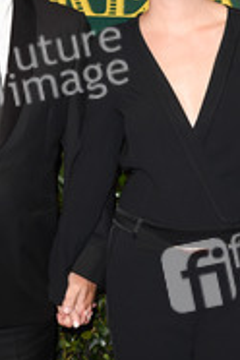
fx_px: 1680
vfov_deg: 12.2
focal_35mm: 168
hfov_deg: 8.2
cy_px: 170
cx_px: 86
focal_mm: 78
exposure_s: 1/250
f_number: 5.6
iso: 800
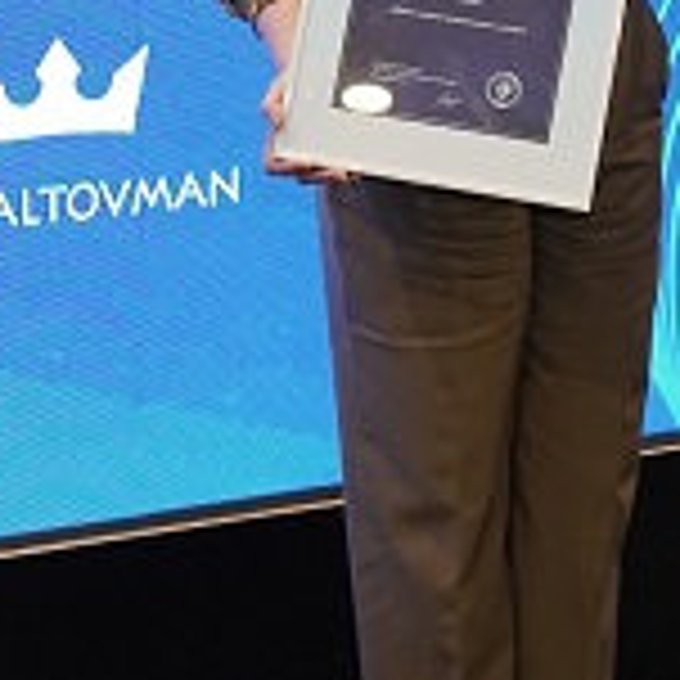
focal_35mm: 158
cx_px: 401
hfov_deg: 11.1
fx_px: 3512
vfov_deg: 10.9
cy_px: -142
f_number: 2.2
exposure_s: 1/160
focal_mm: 35
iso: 1600
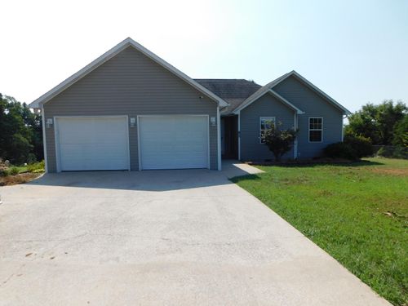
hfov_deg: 73.9
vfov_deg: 58.9
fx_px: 271
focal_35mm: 23
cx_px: 204
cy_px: 153
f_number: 6
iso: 125
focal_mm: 4
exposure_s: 1/500
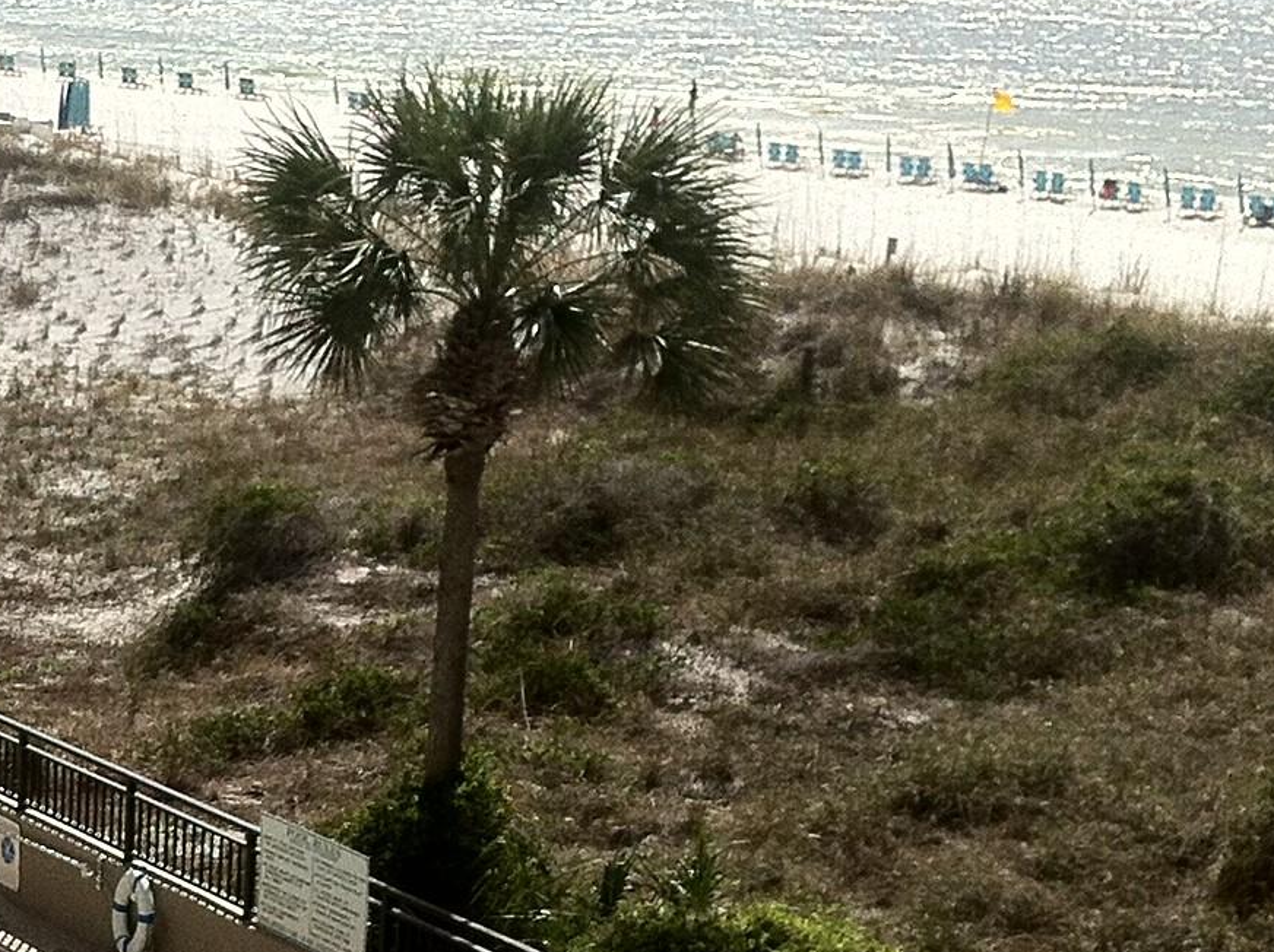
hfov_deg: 18.2
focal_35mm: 104
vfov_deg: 14.1
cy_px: 869
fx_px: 3823
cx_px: -159
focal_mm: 3.85
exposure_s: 1/3016
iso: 80
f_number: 2.8
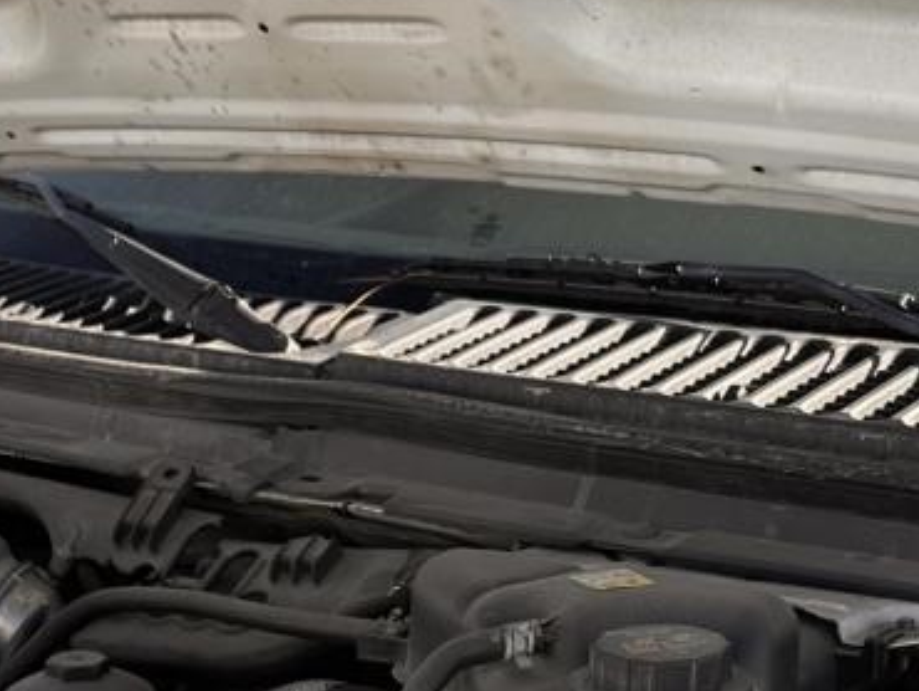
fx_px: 2205
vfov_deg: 16.7
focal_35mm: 83
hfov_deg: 23.3
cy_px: 917
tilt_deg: -31.7
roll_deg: +4.0
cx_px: 248
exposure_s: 1/999
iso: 80
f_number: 1.78
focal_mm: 6.86
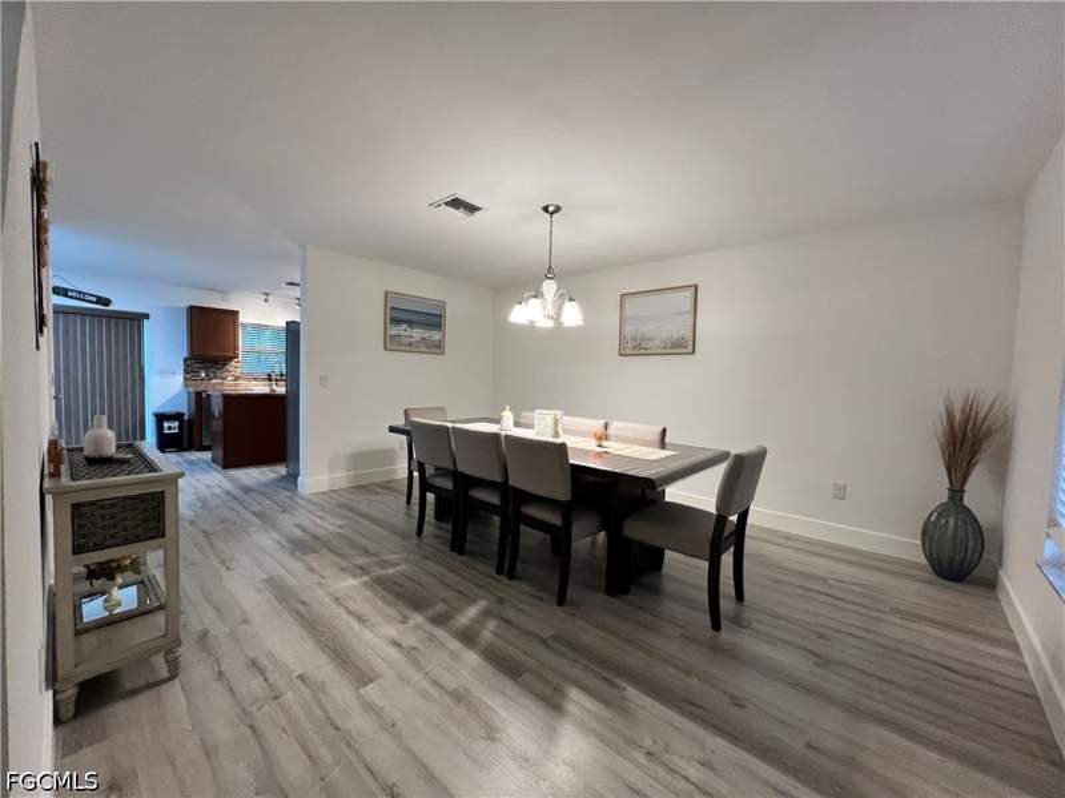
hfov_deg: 106.2
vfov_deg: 89.9
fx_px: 400
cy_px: 399
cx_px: 532
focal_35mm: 13
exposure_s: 1/60
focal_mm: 1.57
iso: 200
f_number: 1.8
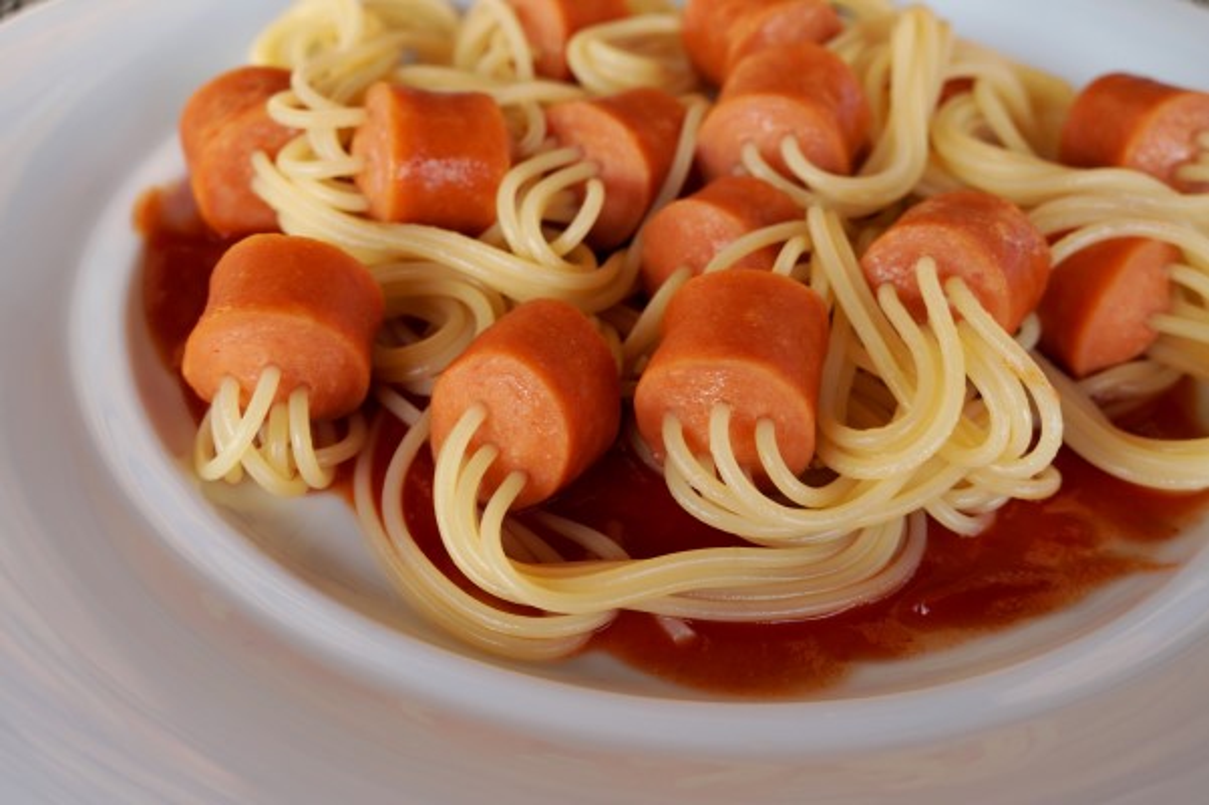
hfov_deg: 48.0
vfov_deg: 33.0
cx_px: 604
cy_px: 402
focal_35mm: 40
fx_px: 1359
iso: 100
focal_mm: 27
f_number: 6.3
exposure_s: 1/80
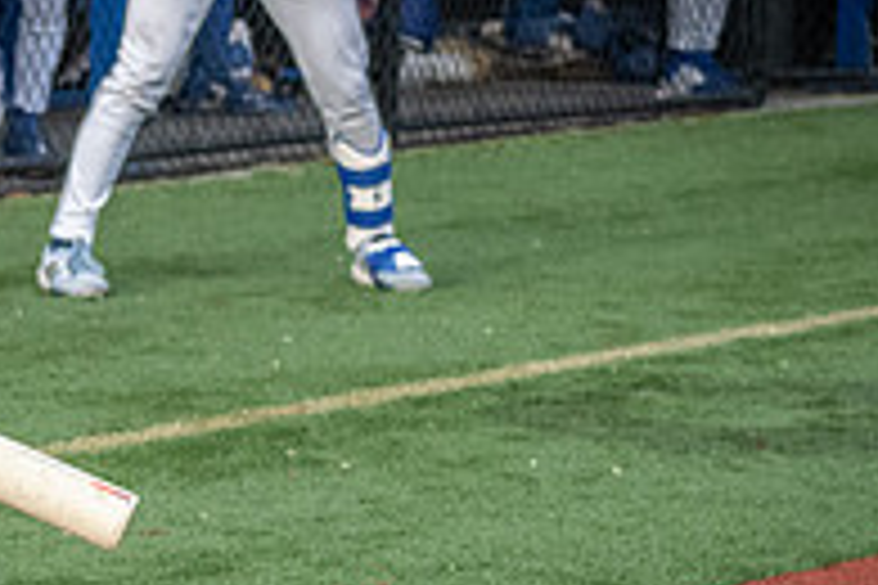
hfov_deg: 6.4
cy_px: 242
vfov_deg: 4.3
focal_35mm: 318
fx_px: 7755
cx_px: -321
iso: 2500
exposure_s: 1/1600
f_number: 5.6
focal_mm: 80
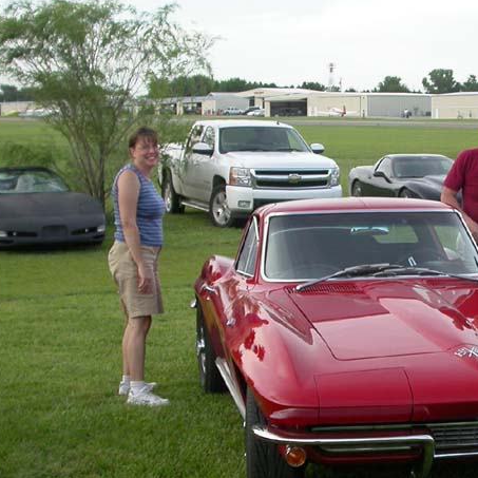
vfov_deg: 22.7
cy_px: 294
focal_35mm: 76
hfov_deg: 22.4
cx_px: 389
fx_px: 1187
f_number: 2.6
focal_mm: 7.85
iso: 100
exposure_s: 1/359
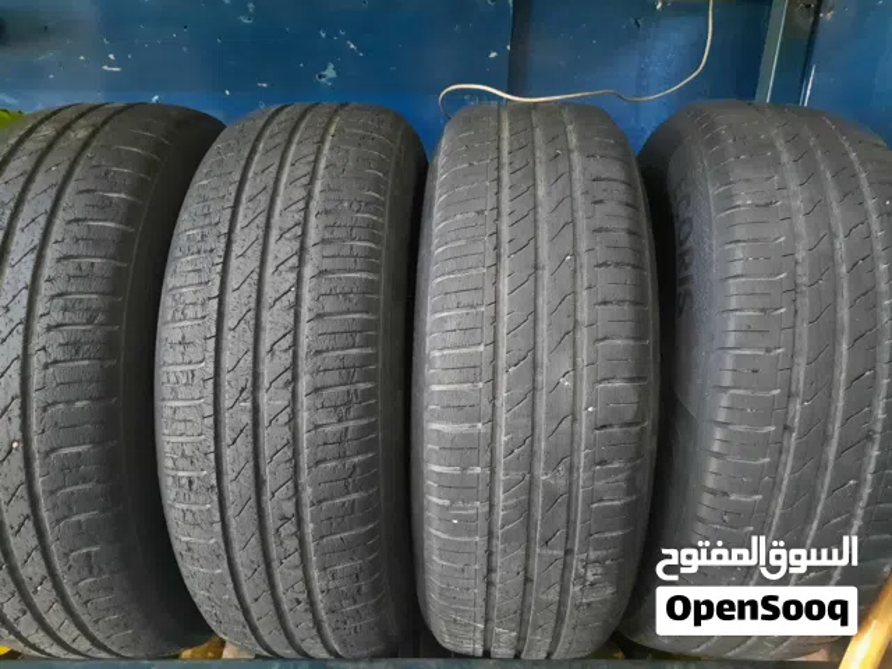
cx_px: 446
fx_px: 644
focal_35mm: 25
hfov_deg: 69.4
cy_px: 334
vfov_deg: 54.9
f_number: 2
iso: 1250
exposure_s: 1/20
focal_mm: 4.6
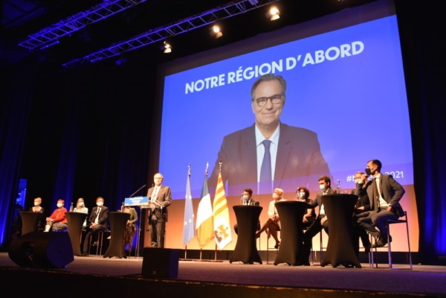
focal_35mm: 32
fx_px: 390
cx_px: 223
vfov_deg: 41.7
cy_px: 149
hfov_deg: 59.5
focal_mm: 21
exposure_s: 1/30
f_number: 3.5
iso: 1600
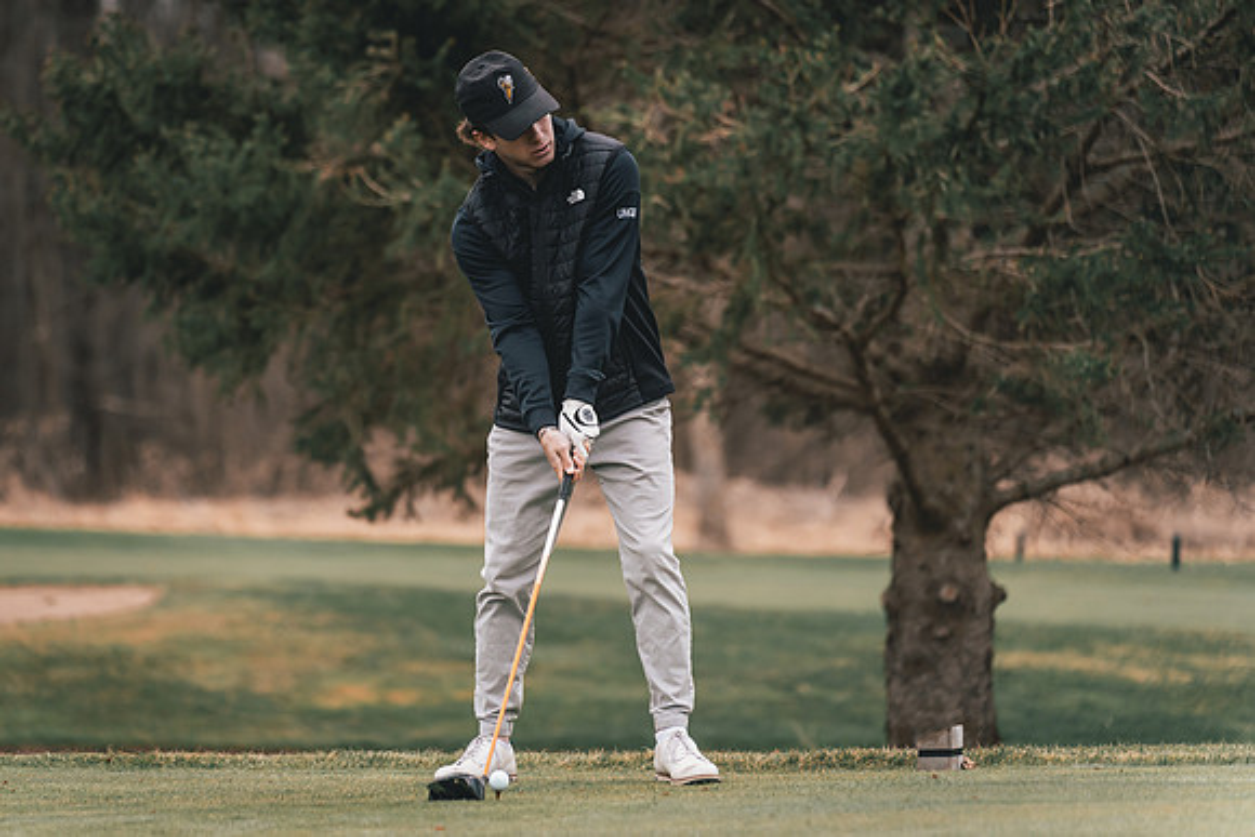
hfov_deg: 11.7
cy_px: 385
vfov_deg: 7.8
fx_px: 6122
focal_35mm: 176
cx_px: 530
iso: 640
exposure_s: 1/3200
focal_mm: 150
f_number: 2.8
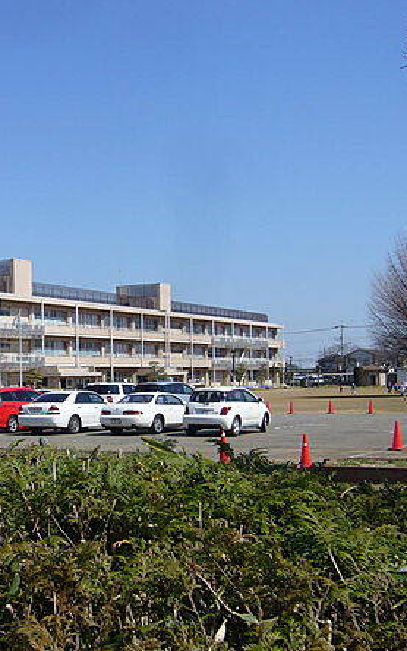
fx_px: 888
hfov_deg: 25.5
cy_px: 328
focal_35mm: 50
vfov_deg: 40.3
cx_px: 101
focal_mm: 5.8
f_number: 5.6
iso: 80
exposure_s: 1/400
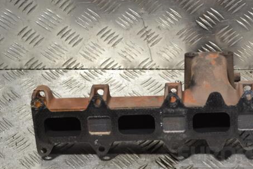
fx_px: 618
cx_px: 168
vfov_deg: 15.5
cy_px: 80
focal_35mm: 88
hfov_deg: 23.0
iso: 400
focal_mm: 44
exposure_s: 1/60
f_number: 5.3
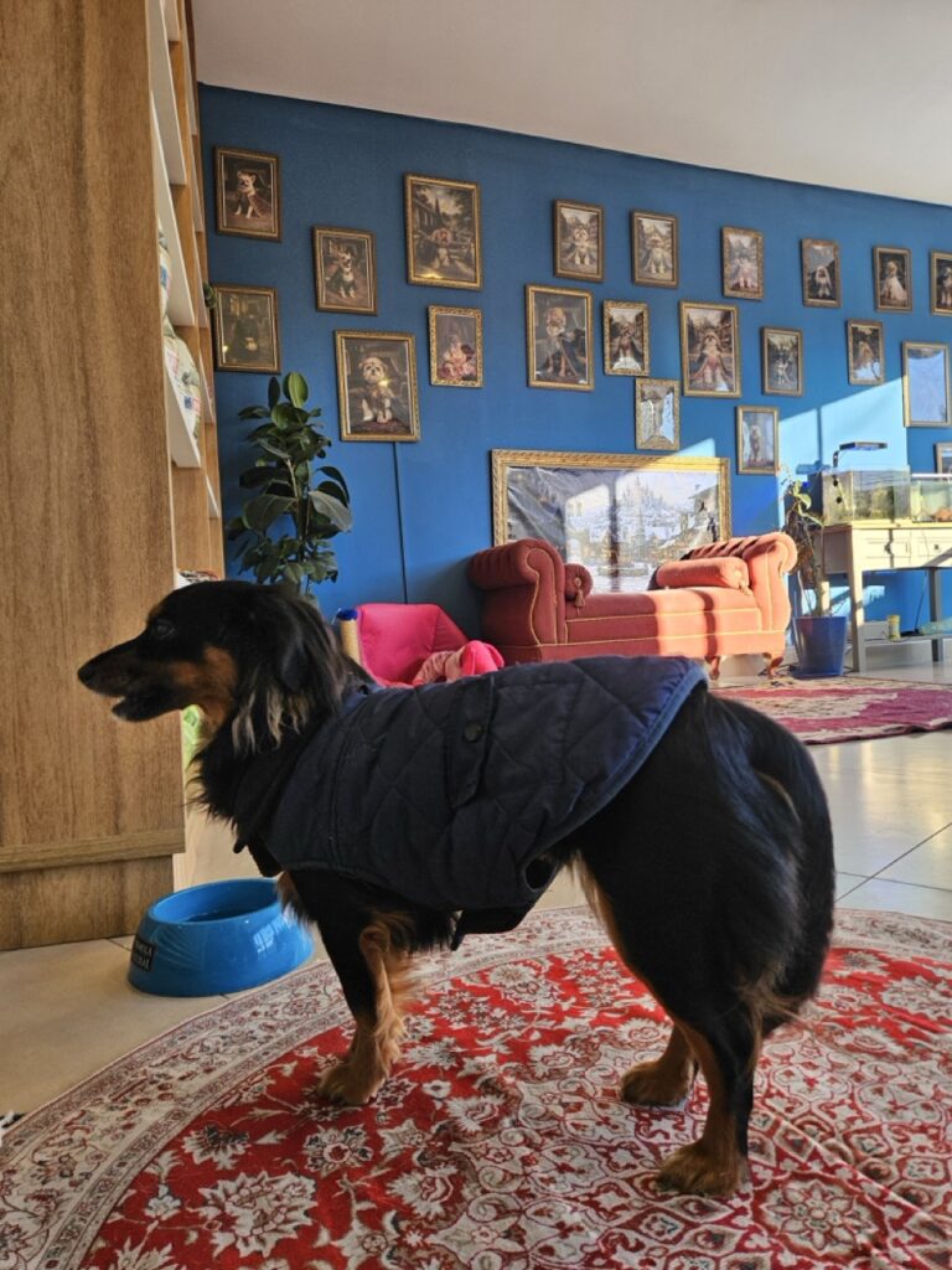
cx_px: 476
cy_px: 635
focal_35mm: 23
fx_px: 843
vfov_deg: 73.9
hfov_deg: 58.9
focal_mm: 5.4
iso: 64
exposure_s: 1/180
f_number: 1.8
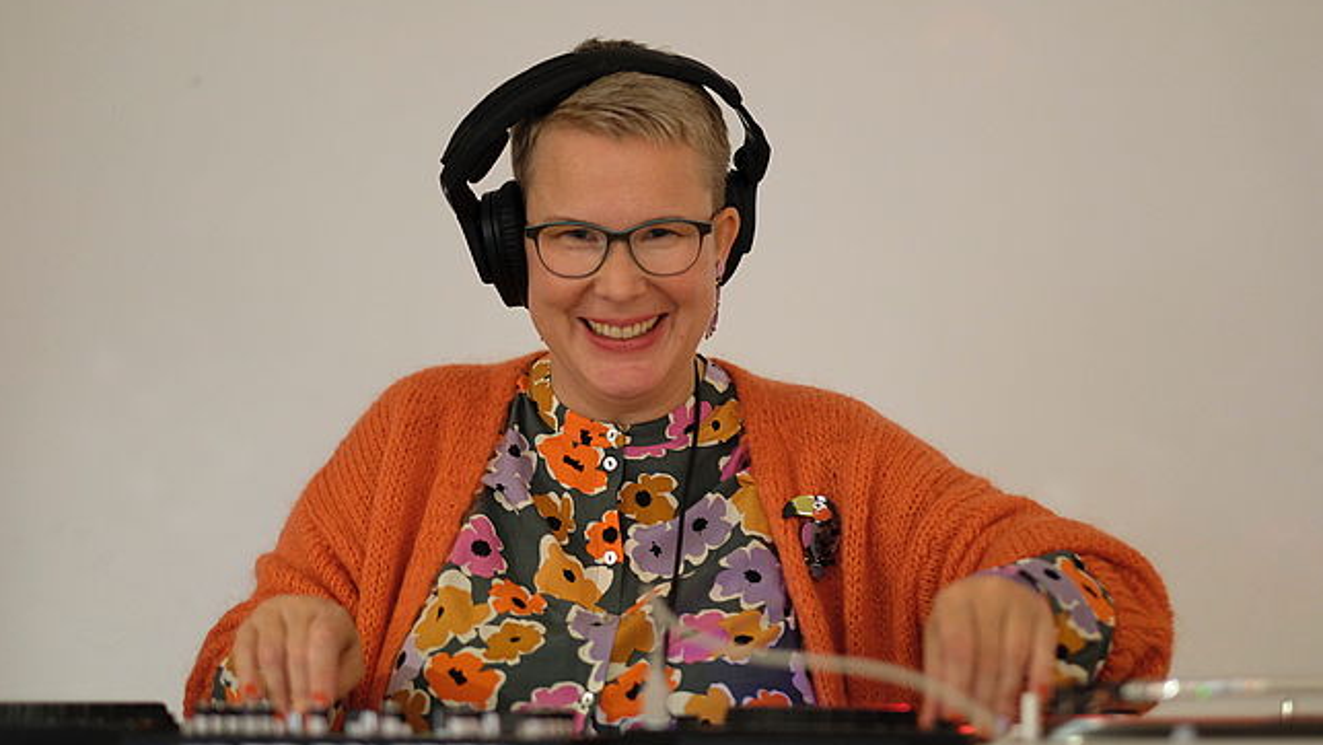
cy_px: 403
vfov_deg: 13.6
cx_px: 663
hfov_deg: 23.9
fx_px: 3123
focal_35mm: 89
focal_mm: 56
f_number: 1.2
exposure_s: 1/60
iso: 1600
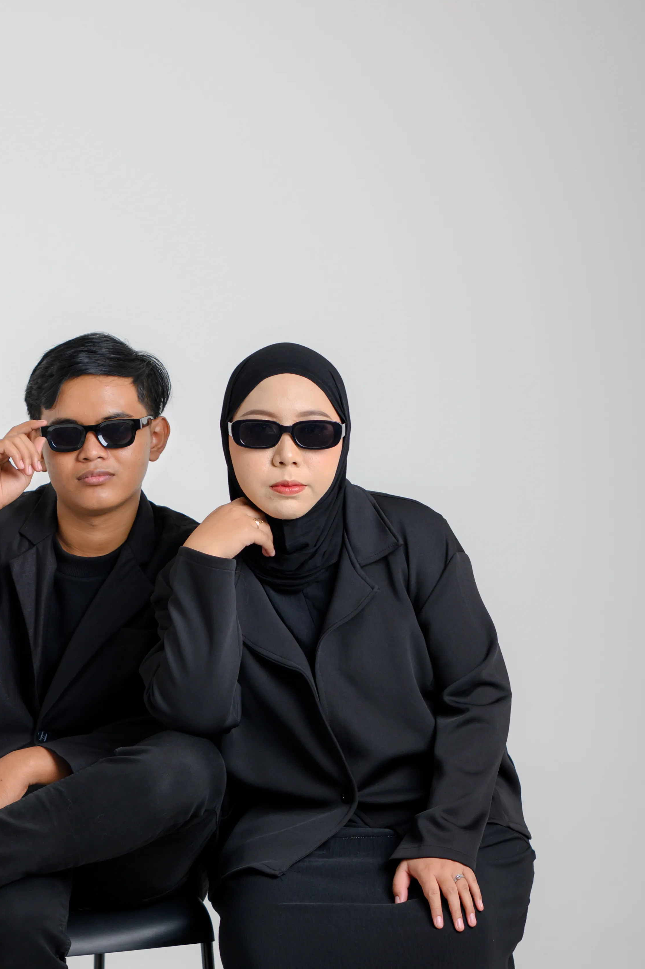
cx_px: 162
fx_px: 2395
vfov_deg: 22.8
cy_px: 626
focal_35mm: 89
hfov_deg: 15.3
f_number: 4
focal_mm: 50
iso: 125
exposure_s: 1/160
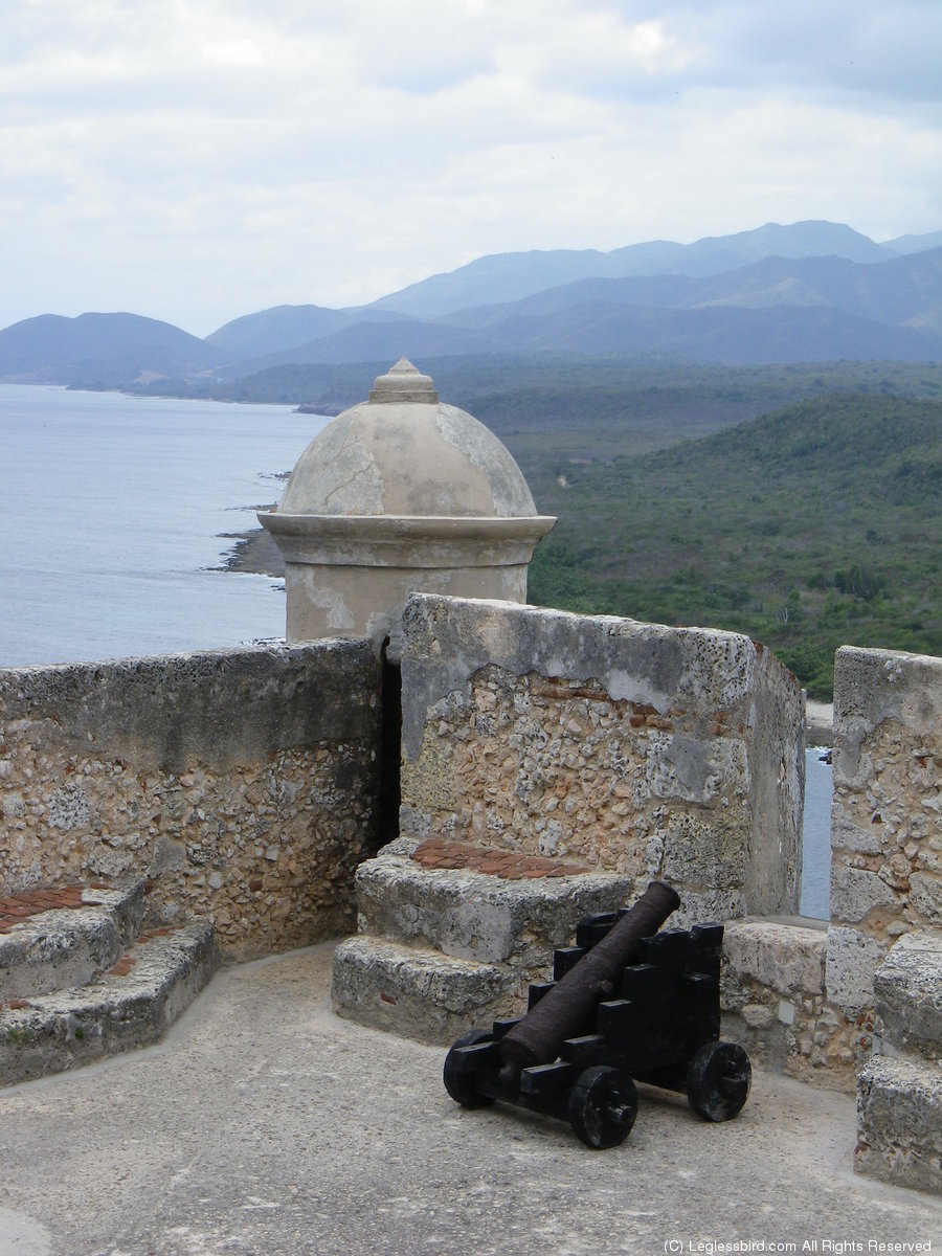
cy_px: 628
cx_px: 471
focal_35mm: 85
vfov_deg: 23.0
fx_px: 3084
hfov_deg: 17.4
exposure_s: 1/250
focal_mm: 14.9
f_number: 5.2
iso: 80
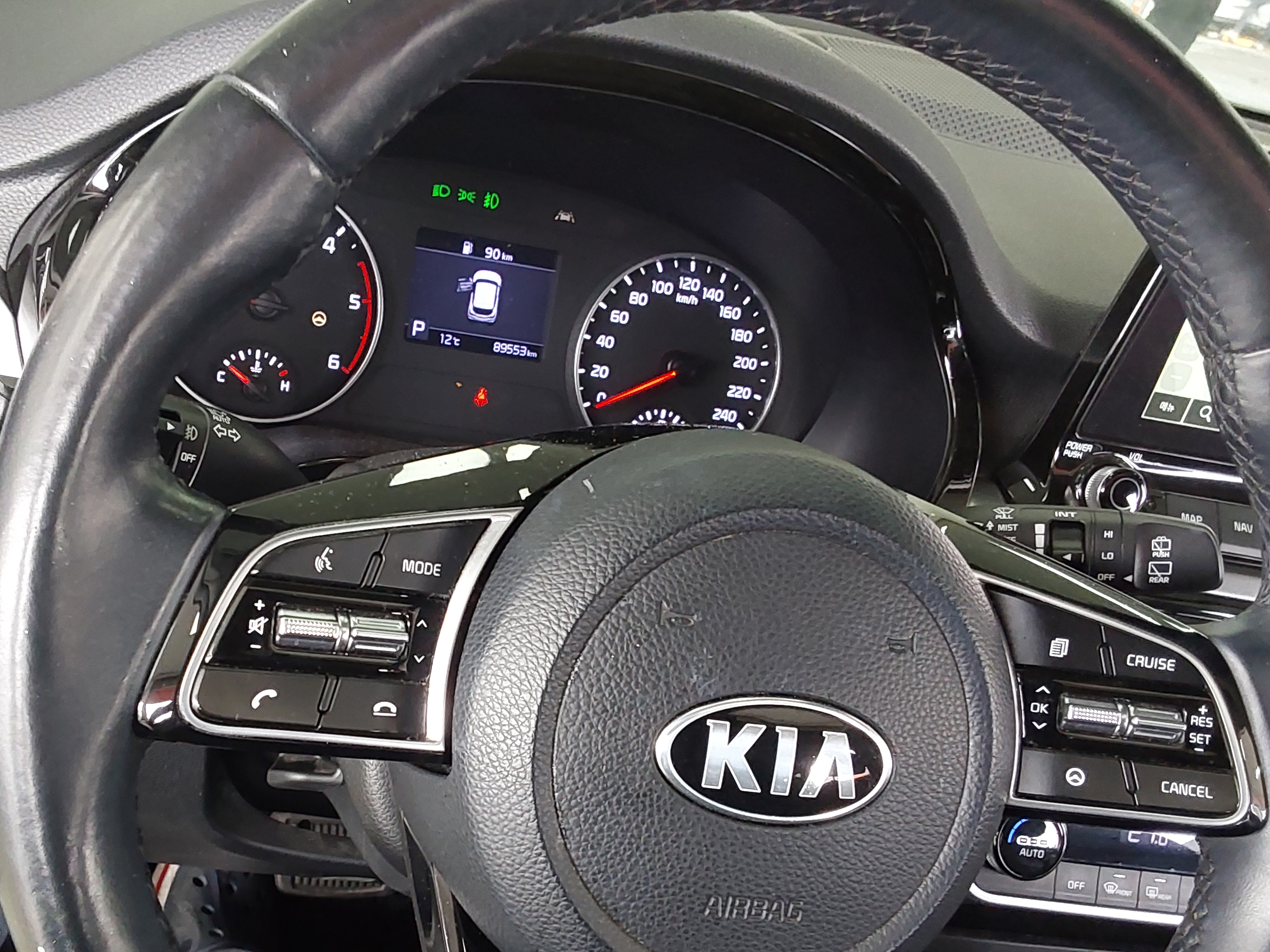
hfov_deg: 49.5
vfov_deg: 38.4
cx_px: 461
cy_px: 599
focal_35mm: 37
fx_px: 1358
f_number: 1.9
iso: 200
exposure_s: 1/60
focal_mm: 2.91
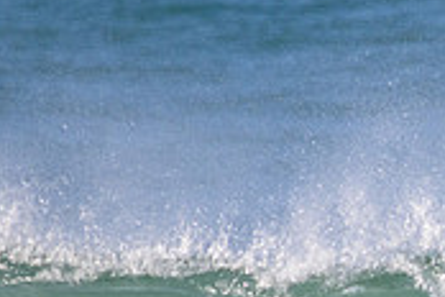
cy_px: 475
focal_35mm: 2660
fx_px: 32878
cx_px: 678
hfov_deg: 0.8
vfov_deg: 0.5
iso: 1250
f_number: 11
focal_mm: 800
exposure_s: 1/2000
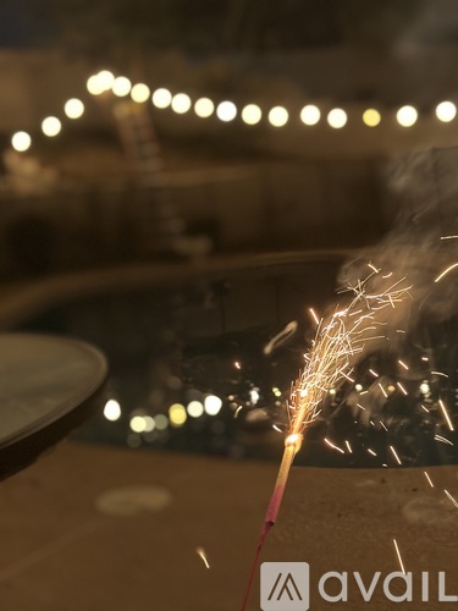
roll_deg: +5.0
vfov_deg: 39.7
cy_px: 306
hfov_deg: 30.3
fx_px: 847
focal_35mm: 48
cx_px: 229
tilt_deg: -6.9
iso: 640
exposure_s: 1/33
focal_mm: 6.86
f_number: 1.78
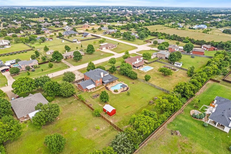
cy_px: 77
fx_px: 141
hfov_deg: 78.6
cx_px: 116
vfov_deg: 57.1
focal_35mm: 22
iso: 100
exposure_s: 1/730
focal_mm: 8.38
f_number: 2.8
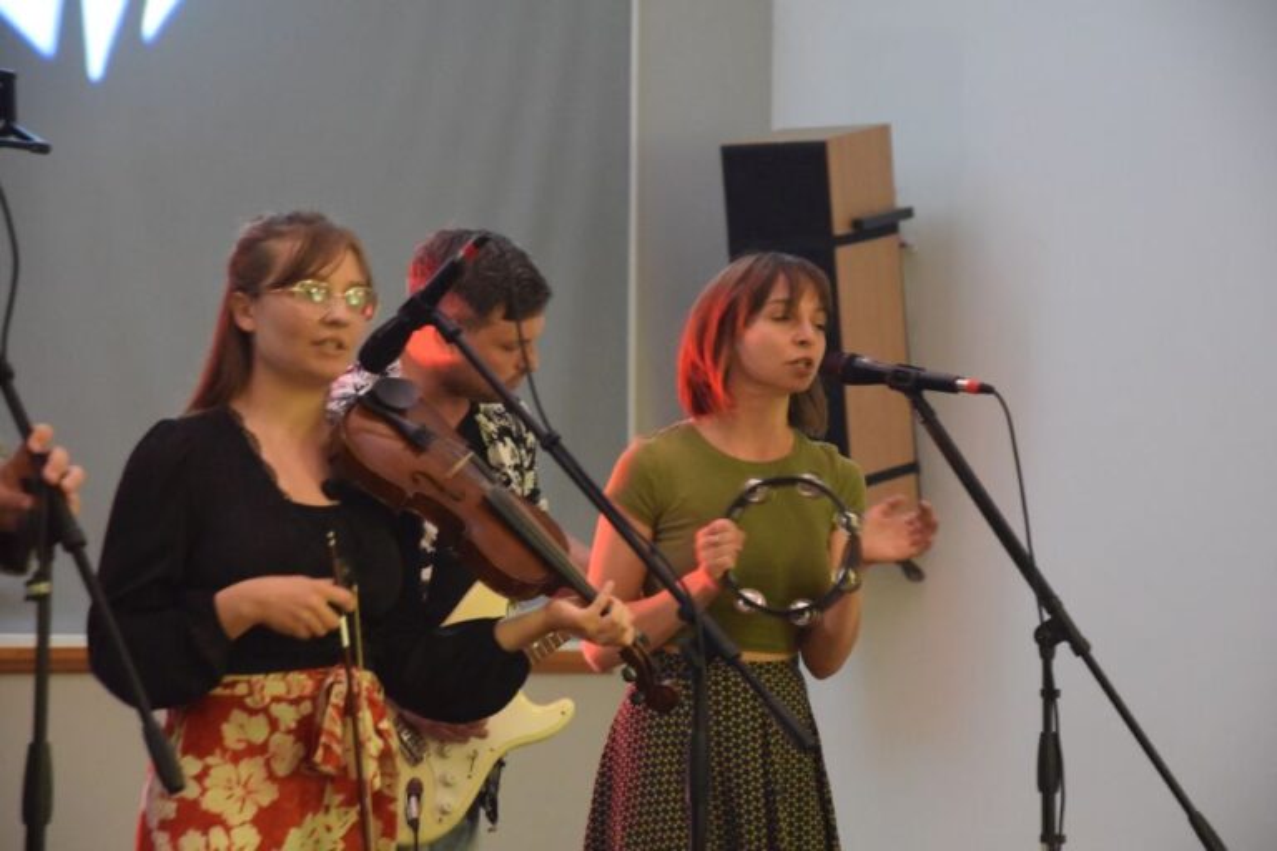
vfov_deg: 10.2
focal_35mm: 135
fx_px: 4788
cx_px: 638
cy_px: 426
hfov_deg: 15.2
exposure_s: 1/30
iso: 6400
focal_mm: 90
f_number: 5.6
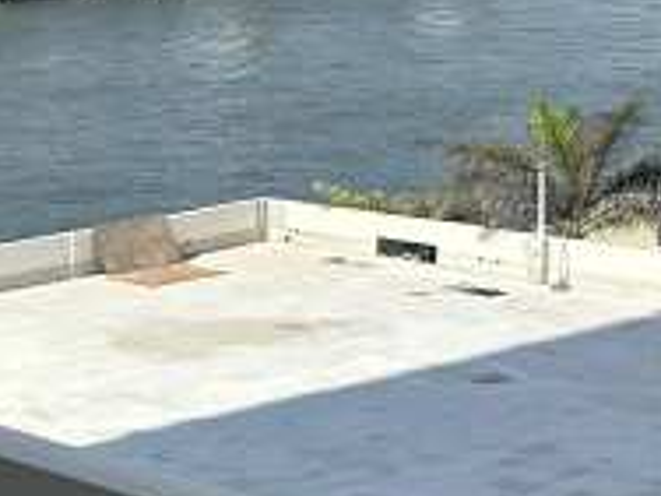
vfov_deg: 14.4
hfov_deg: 14.9
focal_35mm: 102
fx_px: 1948
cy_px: 74
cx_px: -738
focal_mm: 6.86
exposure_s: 1/6623
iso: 80
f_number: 1.78
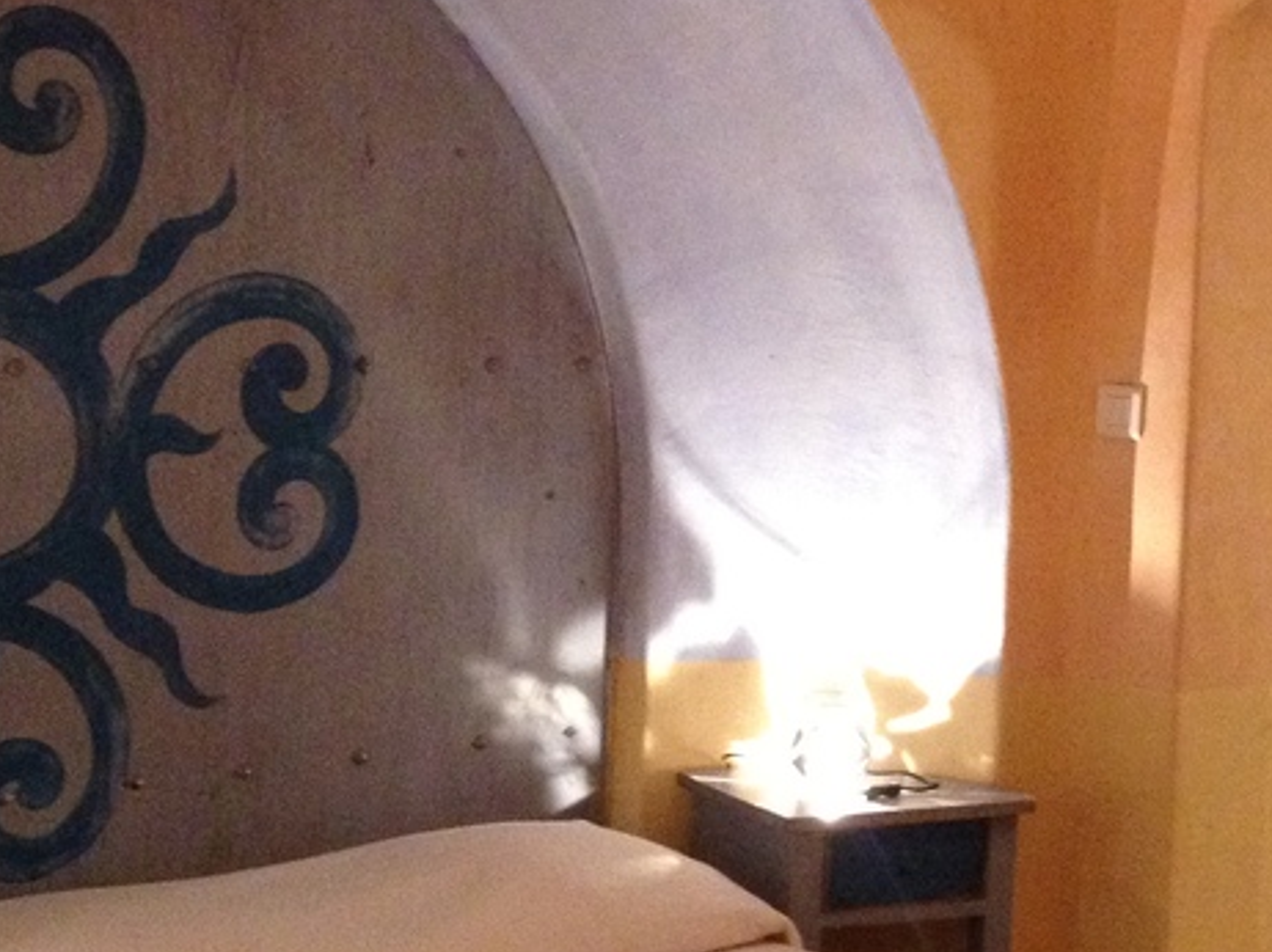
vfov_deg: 16.2
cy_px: 437
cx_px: 1355
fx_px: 3342
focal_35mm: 91
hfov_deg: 20.6
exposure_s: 1/17
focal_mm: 4.28
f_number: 2.4
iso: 500
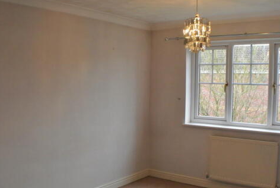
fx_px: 421
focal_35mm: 54
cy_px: 109
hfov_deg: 36.8
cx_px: 121
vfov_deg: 25.1
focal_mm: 14.5
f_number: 4
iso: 800
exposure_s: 1/50
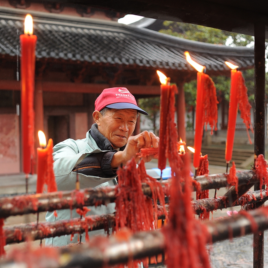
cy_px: 135
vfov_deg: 37.6
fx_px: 394
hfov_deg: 37.5
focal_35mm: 45
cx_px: 114
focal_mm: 35
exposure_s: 1/80
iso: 500
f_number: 3.2
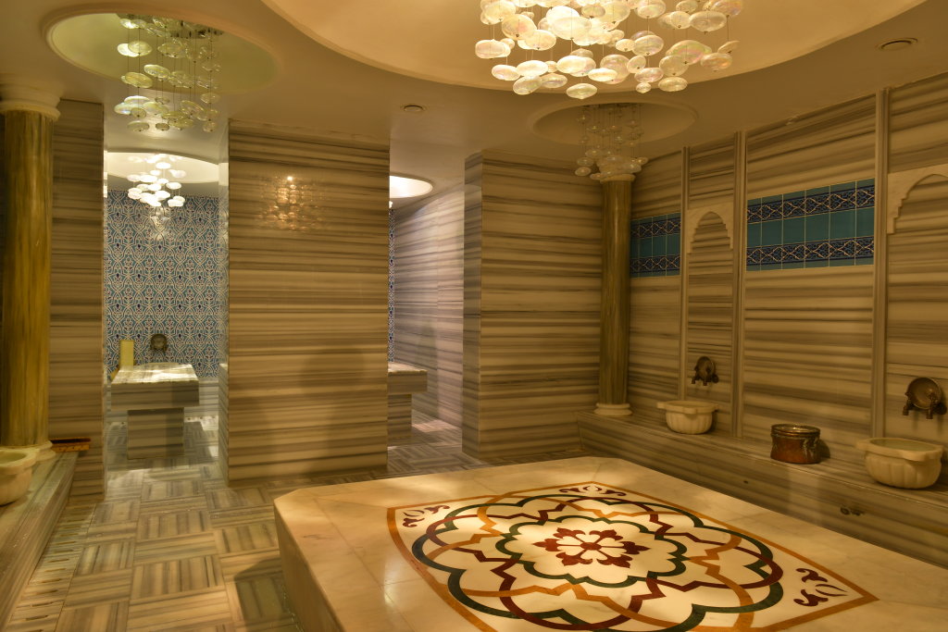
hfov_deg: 73.7
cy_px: 316
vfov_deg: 53.1
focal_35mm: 24
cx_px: 474
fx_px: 632
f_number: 6.3
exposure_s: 2
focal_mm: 24
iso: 400
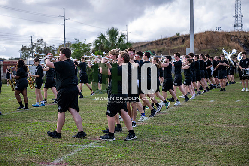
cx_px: 124
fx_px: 484
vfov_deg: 19.5
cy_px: 83
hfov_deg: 28.8
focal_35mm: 70
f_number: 2.8
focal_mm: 70
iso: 125
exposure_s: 1/1250
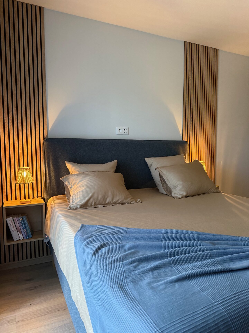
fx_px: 230
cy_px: 166
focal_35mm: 24
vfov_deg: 71.6
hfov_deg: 56.8
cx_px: 124
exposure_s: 1/60
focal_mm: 6.76
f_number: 1.78
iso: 500
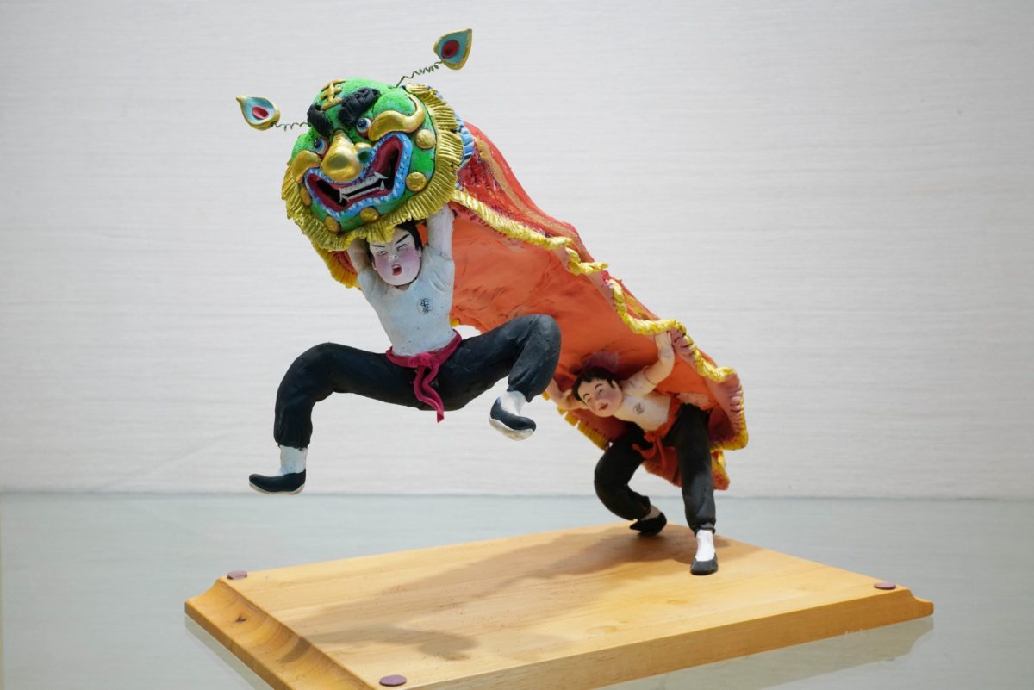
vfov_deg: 32.7
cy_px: 345
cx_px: 517
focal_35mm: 41
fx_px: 1178
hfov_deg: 47.4
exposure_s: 1/80
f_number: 11
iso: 1250
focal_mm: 41
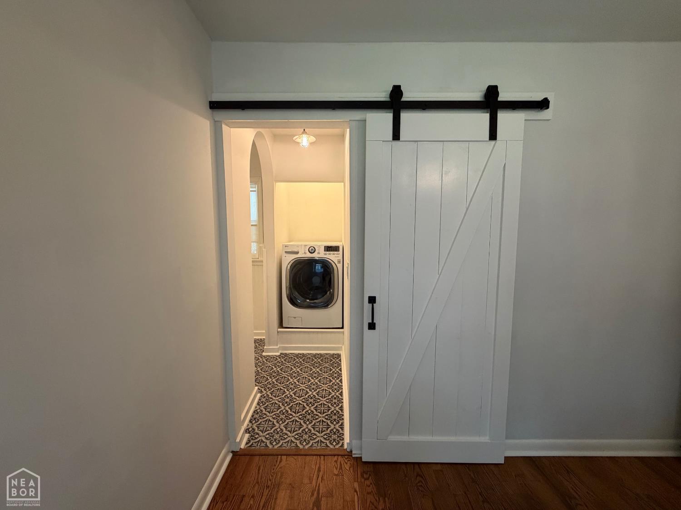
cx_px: 340
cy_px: 255
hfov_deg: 102.1
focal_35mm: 14
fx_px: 275
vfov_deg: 85.7
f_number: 2.2
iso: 320
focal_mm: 2.22
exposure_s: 1/60
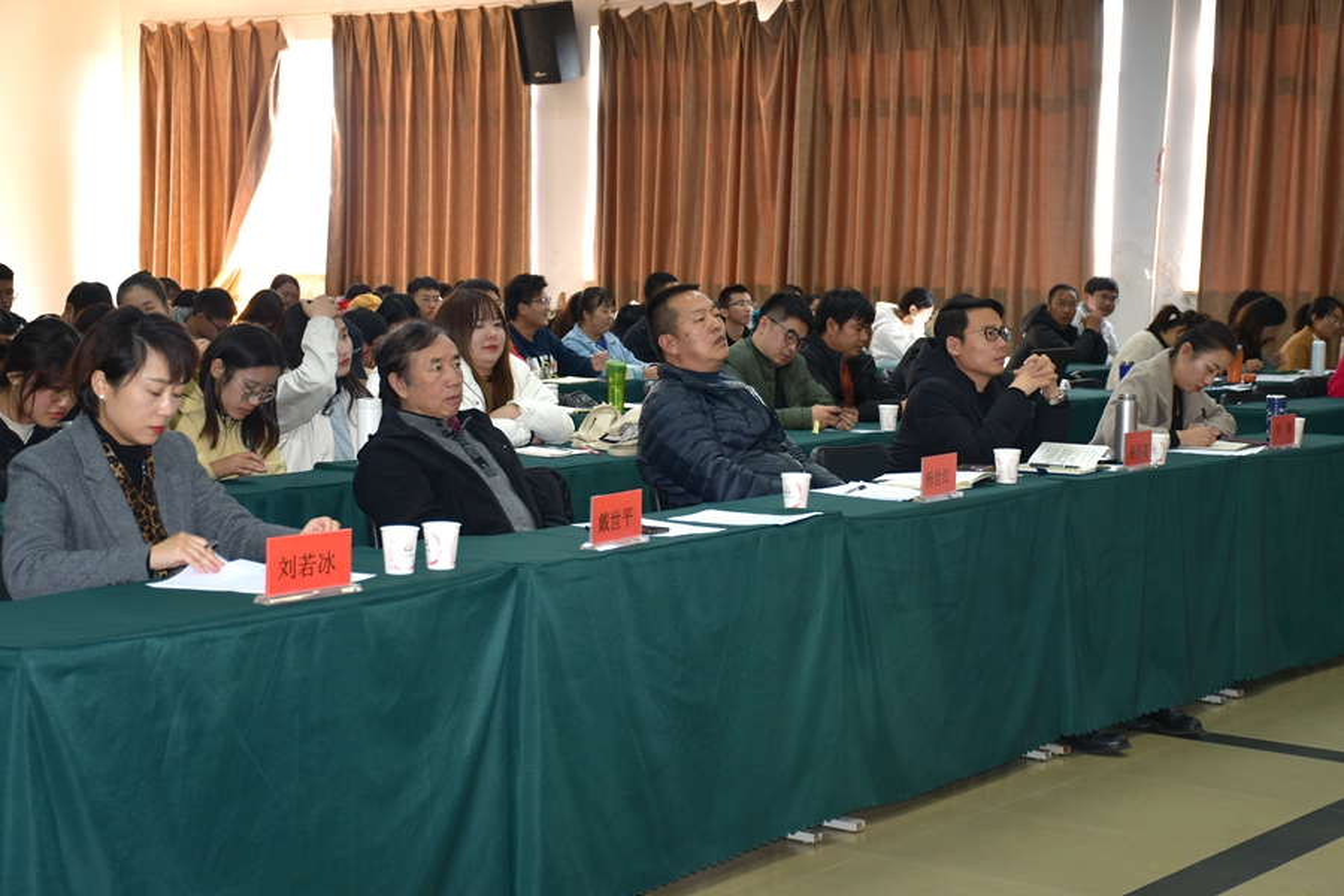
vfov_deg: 21.6
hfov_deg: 31.9
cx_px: 672
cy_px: 448
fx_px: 2352
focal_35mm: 63
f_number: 4.5
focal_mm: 42
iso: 100
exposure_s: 1/30
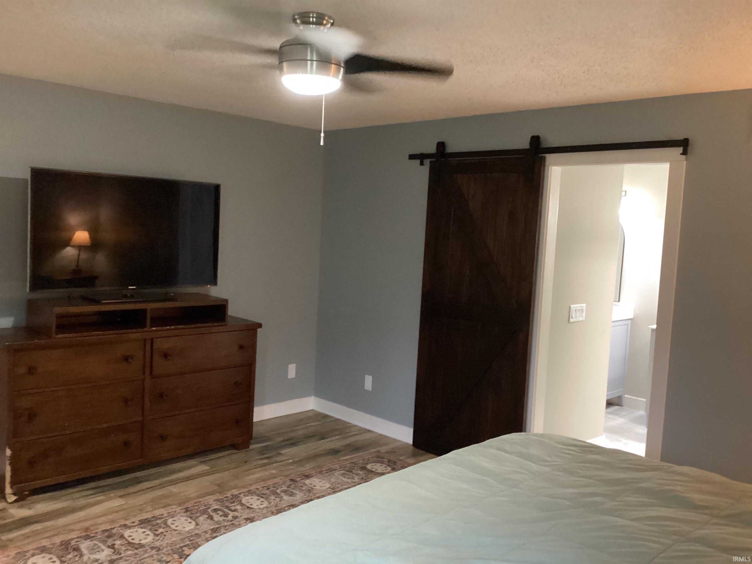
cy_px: 282
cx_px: 376
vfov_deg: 45.4
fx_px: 673
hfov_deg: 58.4
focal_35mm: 31
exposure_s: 1/24
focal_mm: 3.3
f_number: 2.4
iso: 640
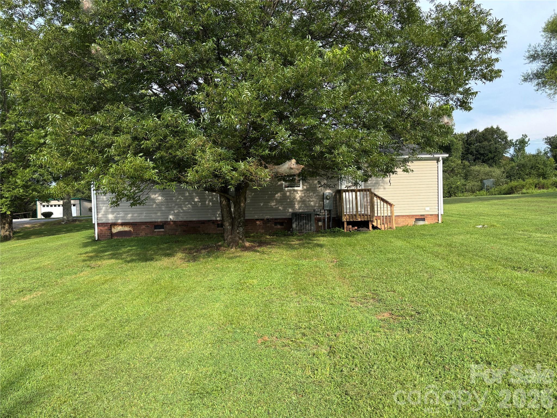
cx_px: 278
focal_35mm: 26
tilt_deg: -1.6
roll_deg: +2.4
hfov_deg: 67.3
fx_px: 418
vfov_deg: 53.1
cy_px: 209
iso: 50
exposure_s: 1/1047
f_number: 1.6
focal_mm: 5.96
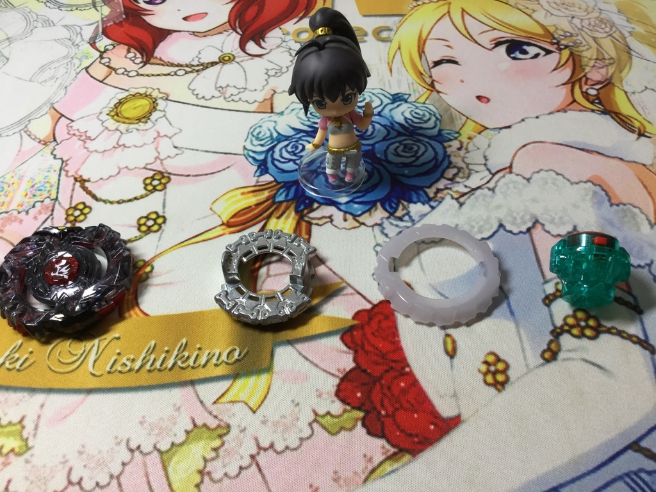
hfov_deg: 58.4
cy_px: 246
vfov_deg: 45.4
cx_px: 328
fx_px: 587
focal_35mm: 31
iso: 25
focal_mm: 3.3
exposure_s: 1/40
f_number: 2.4
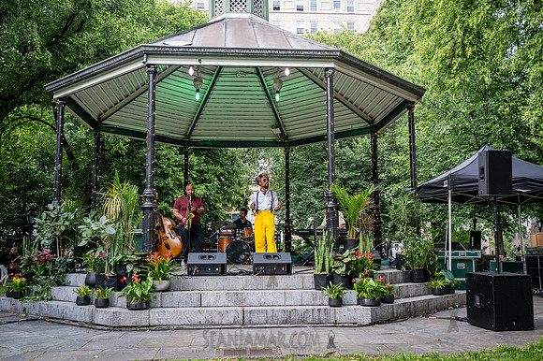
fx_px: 536
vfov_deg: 37.3
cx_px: 272
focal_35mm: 36
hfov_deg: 53.8
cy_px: 180
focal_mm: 35
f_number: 4
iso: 1600
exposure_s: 1/400
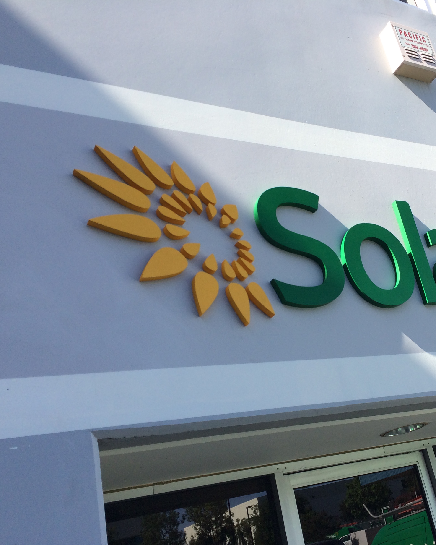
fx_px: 645
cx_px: 323
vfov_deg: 45.8
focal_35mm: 40
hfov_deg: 36.5
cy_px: 278
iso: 32
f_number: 2.2
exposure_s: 1/954
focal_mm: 4.12
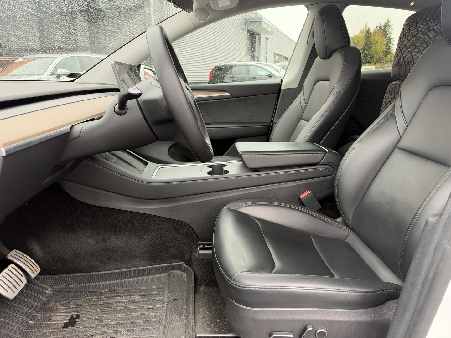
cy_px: 169
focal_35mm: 24
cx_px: 226
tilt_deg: -15.3
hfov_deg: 71.6
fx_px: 313
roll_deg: +0.8
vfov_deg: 56.8
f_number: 1.8
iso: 200
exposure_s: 1/121
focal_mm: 6.93
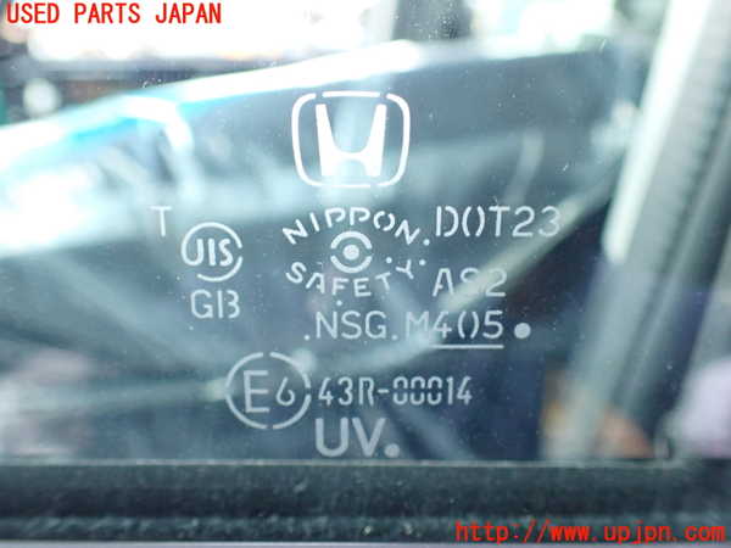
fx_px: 634
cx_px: 366
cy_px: 274
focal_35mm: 30
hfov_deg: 60.0
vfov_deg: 46.8
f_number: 2.3
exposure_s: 1/60
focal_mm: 5.4
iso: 800
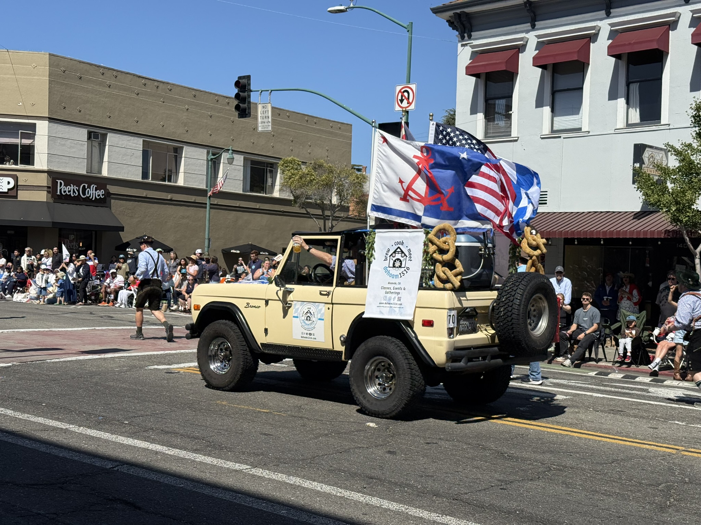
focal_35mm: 48
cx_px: 350
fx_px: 972
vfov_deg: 30.3
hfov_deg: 39.7
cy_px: 262
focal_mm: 6.76
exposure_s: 1/6536
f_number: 1.78
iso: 64
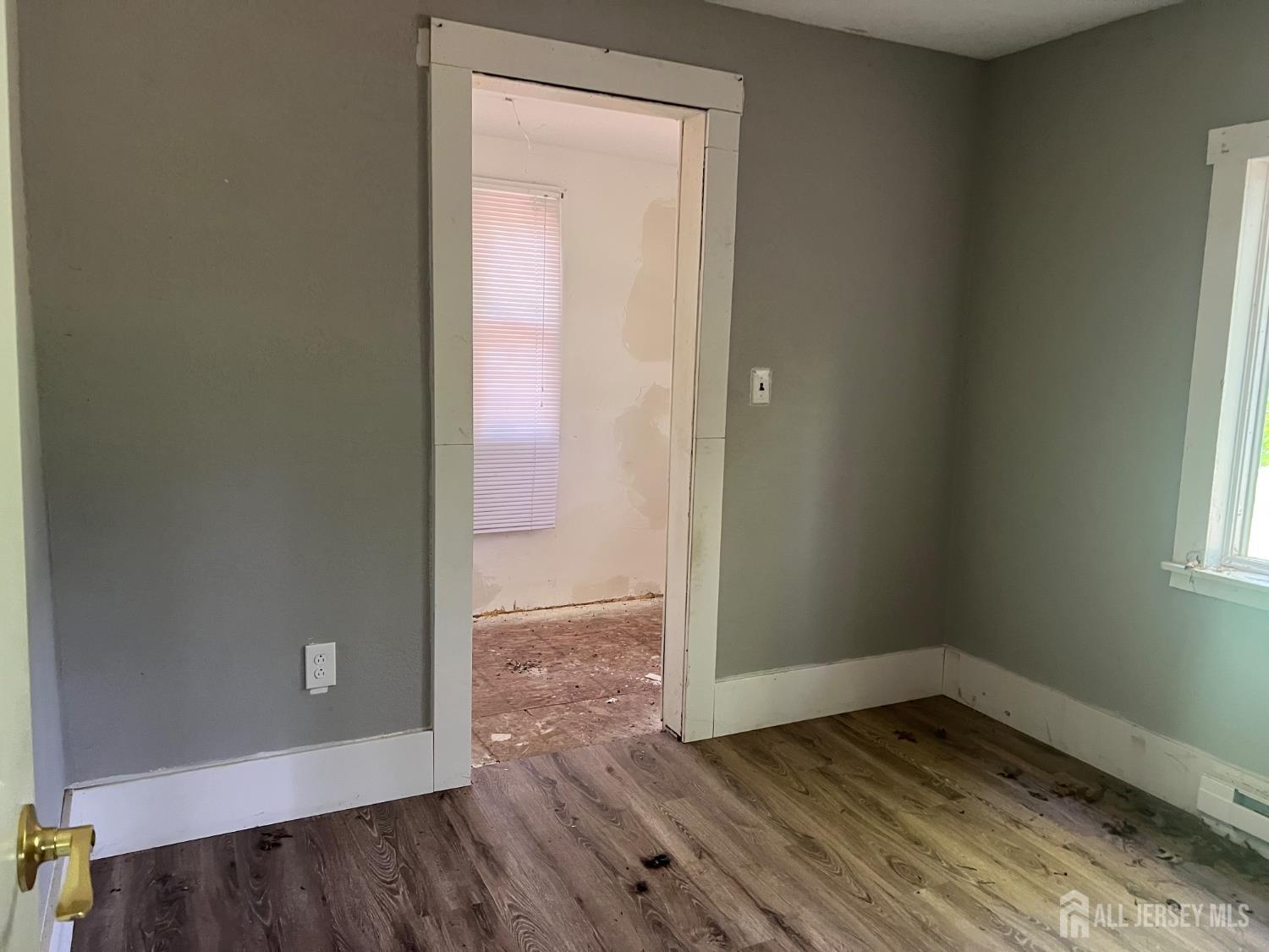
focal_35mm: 26
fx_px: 953
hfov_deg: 67.3
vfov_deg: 53.1
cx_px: 634
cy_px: 476
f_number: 1.5
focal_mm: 5.7
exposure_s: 1/60
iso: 250
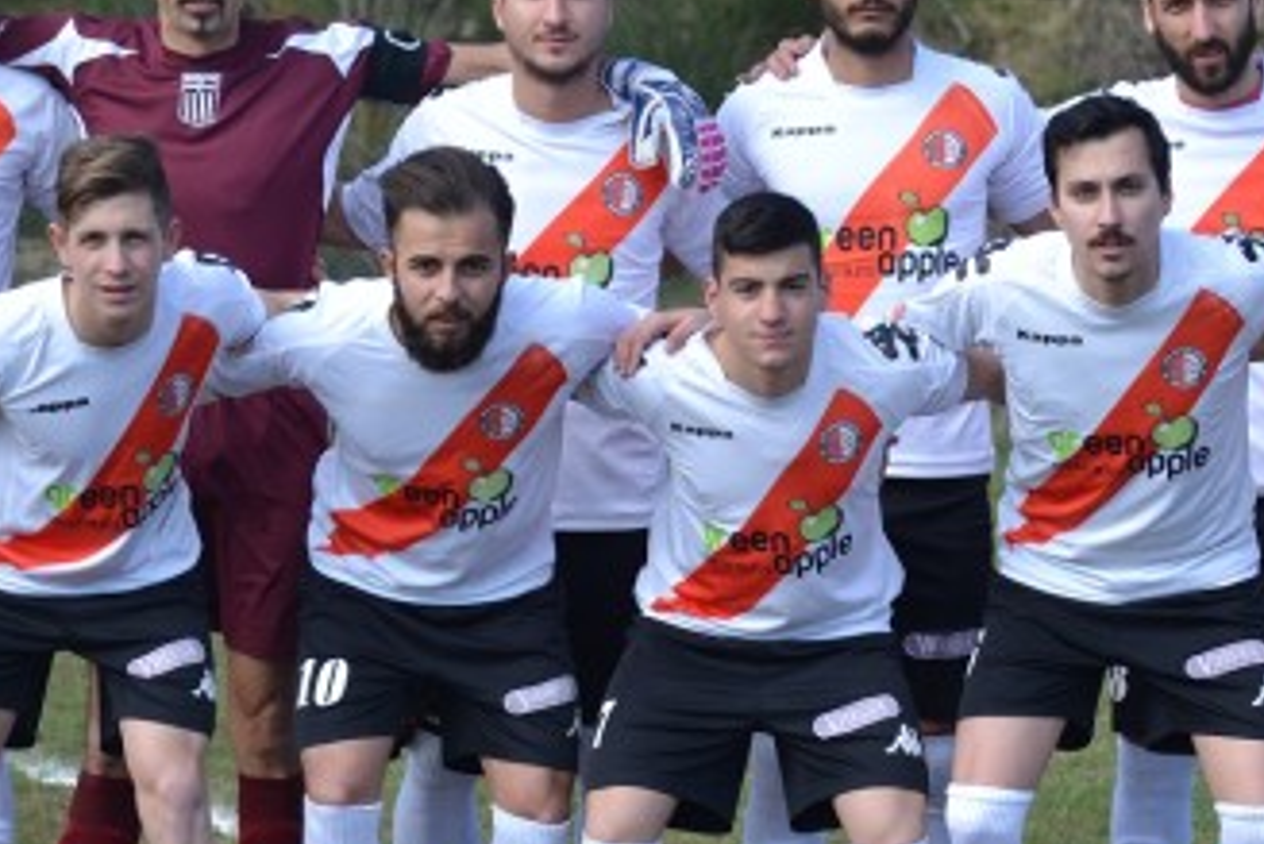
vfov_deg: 6.7
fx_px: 7201
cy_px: 455
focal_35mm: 205
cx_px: 829
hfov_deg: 10.0
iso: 400
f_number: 5
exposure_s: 1/1000
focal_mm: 68
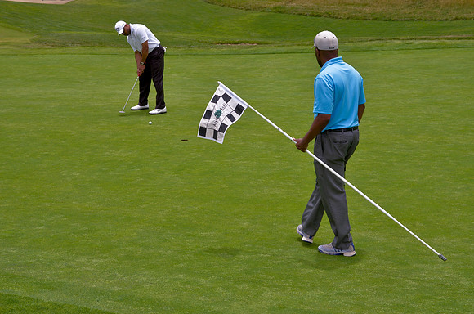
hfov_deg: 30.6
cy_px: 157
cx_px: 237
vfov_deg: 20.5
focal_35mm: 66
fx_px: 867
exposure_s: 1/200
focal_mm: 44
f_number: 14
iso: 200
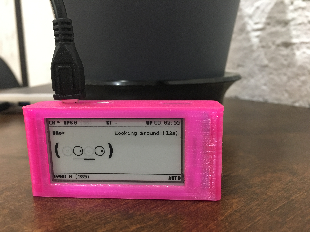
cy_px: 116
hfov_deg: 61.7
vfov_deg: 48.2
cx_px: 155
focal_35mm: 29
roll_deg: +0.6
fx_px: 260
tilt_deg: -12.1
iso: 200
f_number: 2.2
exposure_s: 1/20
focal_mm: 4.15
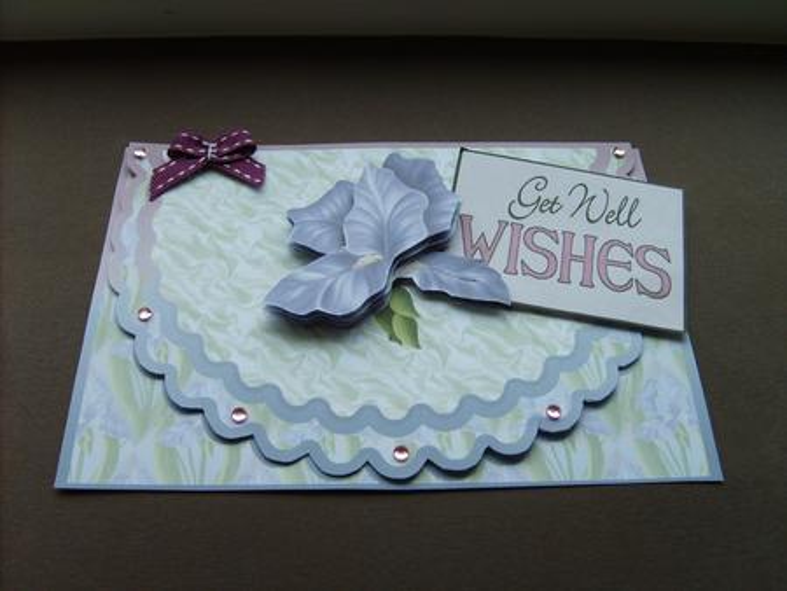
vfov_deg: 40.7
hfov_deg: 52.6
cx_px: 394
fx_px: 796
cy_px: 296
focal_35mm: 35
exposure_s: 1/90
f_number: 2.8
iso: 50
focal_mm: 5.8
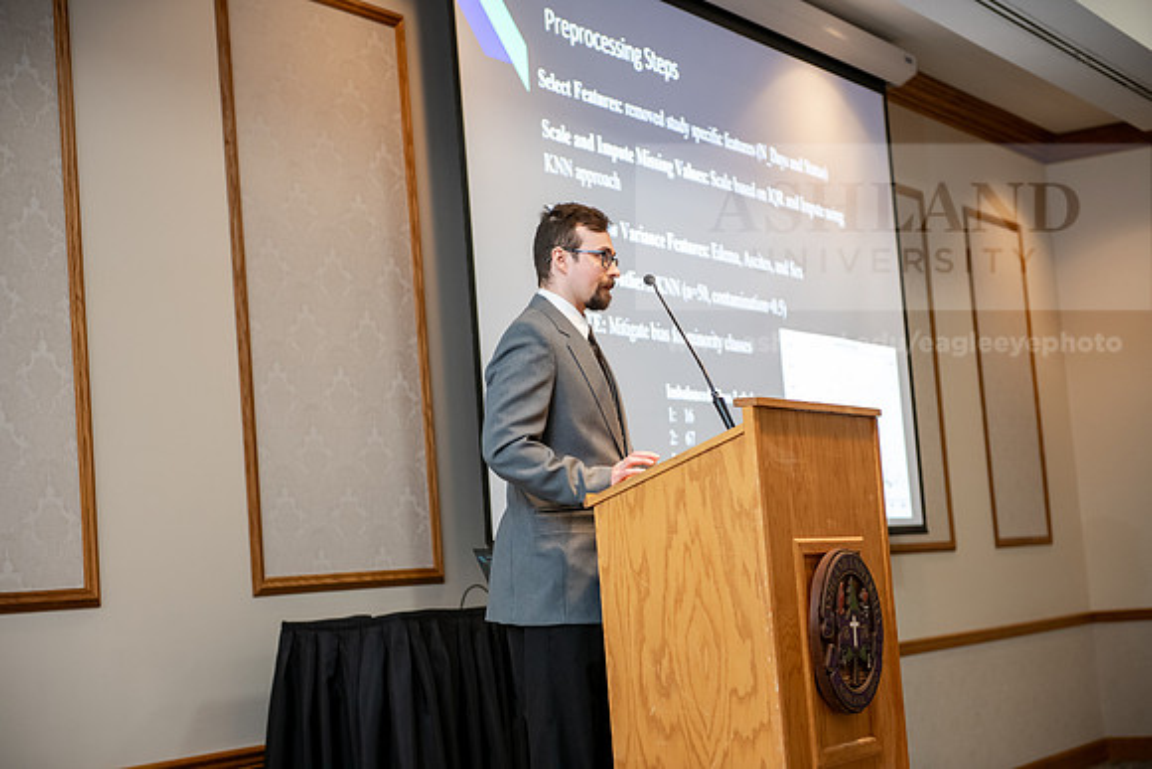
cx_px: 576
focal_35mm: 62
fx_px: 1984
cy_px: 384
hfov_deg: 32.4
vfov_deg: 21.9
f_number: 3.2
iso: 2000
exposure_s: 1/200
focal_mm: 62
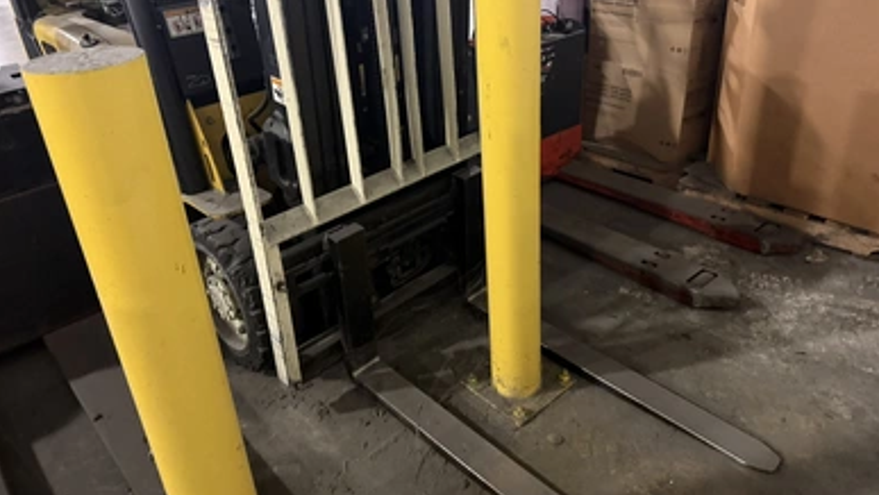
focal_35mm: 27
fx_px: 630
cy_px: 211
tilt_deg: -23.4
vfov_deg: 42.8
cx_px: 450
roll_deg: +2.2
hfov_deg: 69.8
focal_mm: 6.76
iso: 1000
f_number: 1.78
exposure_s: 1/30
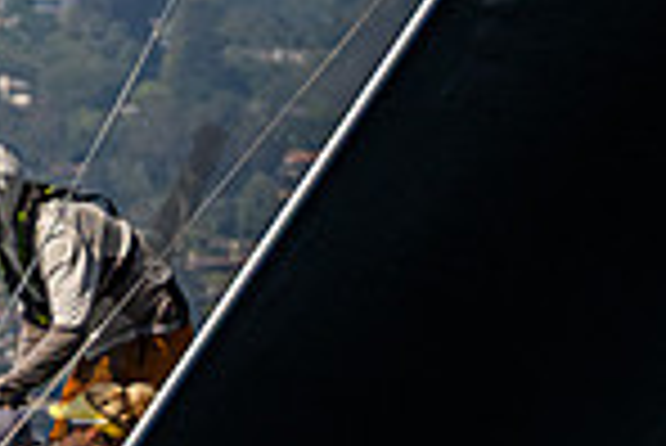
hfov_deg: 1.2
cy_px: 472
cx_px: 548
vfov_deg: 0.8
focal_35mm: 1722
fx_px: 31888
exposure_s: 1/2500
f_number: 8
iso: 500
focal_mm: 360
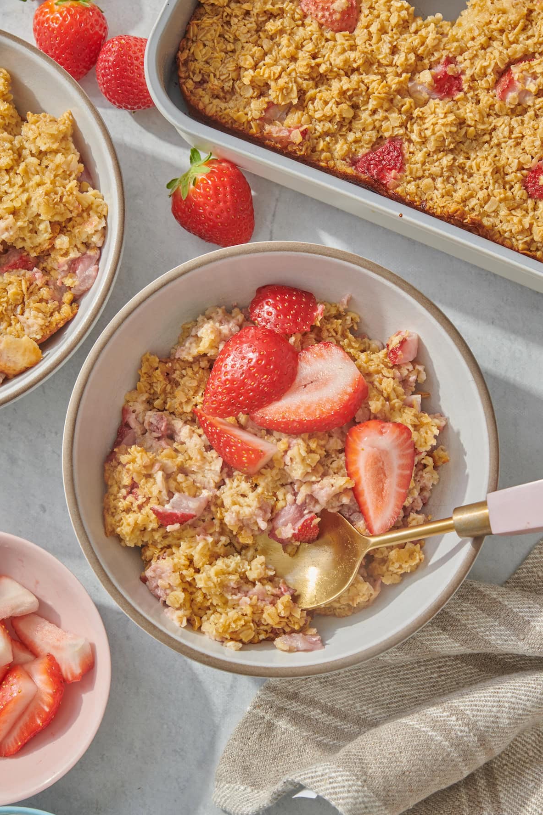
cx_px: 275
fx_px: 1607
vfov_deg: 28.5
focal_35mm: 71
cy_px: 413
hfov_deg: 19.2
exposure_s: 1/250
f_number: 14
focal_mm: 70
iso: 320
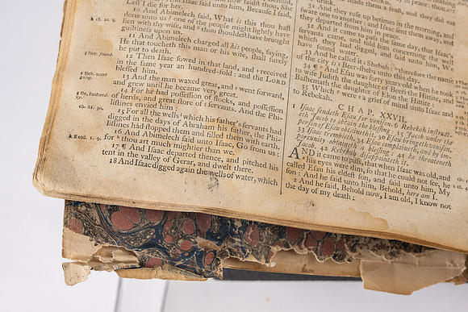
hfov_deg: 33.4
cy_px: 156
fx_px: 780
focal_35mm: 60
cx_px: 234
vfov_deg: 22.6
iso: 100
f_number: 13
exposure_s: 1/125
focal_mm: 60
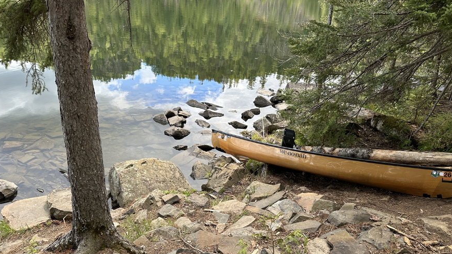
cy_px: 165
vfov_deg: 42.4
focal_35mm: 27
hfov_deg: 69.9
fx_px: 324
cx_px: 220
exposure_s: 1/685
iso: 80
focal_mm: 6.86
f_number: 1.78
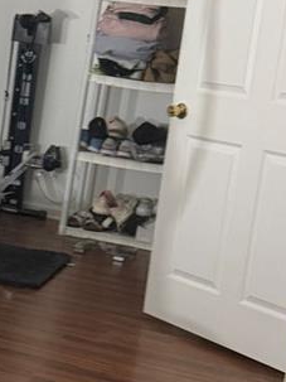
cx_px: -164
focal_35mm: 95
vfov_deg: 20.6
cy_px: 241
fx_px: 1047
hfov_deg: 14.4
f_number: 1.78
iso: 500
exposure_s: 1/60
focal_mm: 6.76
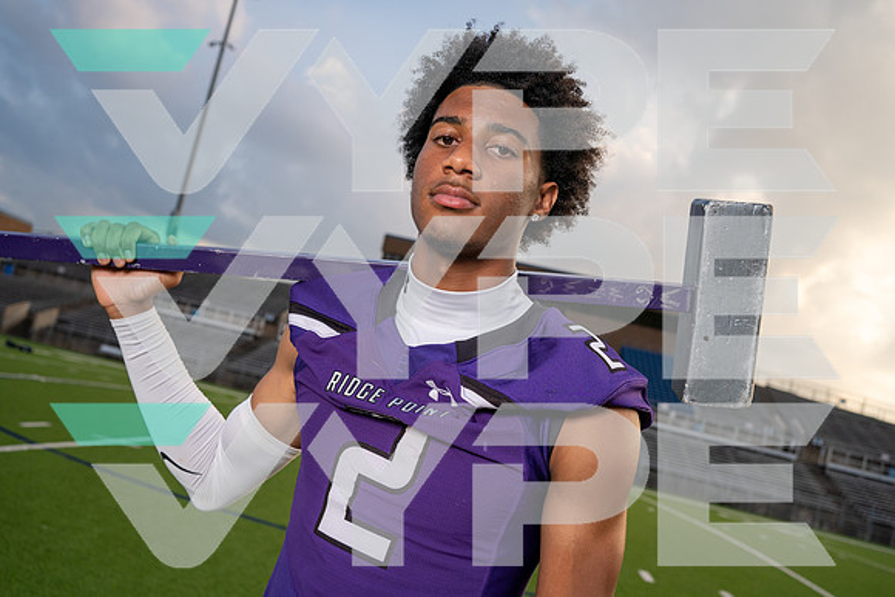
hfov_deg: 54.4
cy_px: 298
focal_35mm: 35
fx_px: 870
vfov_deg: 37.9
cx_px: 448
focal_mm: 35
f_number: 5.6
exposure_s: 1/250
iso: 400
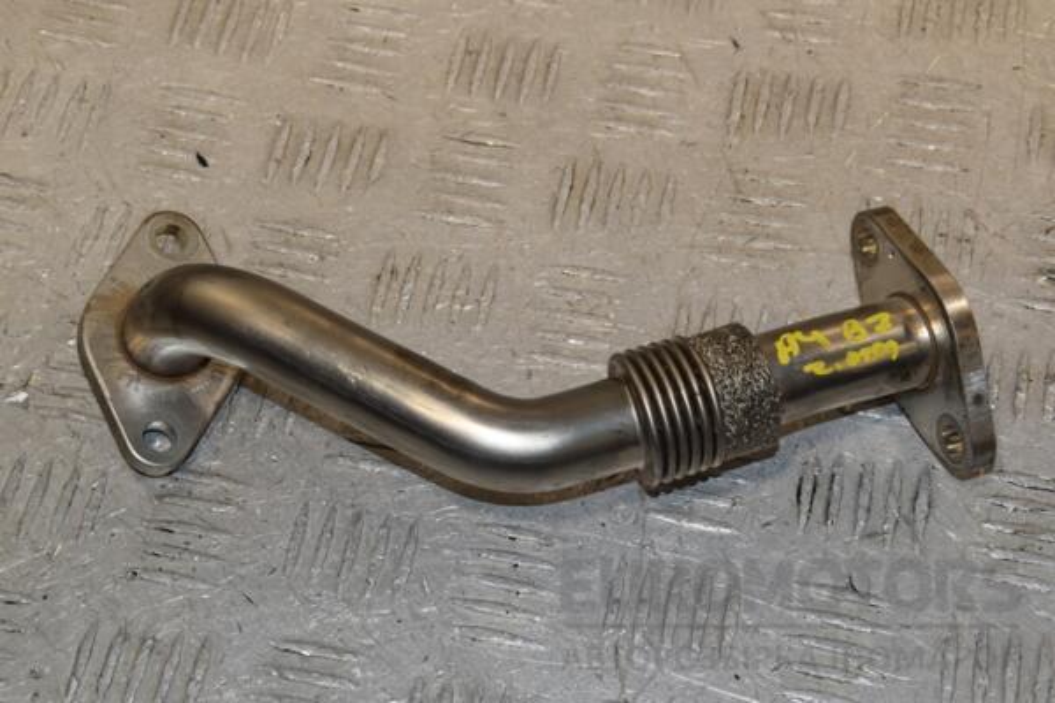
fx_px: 2286
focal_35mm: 78
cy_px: 352
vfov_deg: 17.5
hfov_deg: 26.0
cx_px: 528
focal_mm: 52
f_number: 10
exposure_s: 1/200
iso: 800
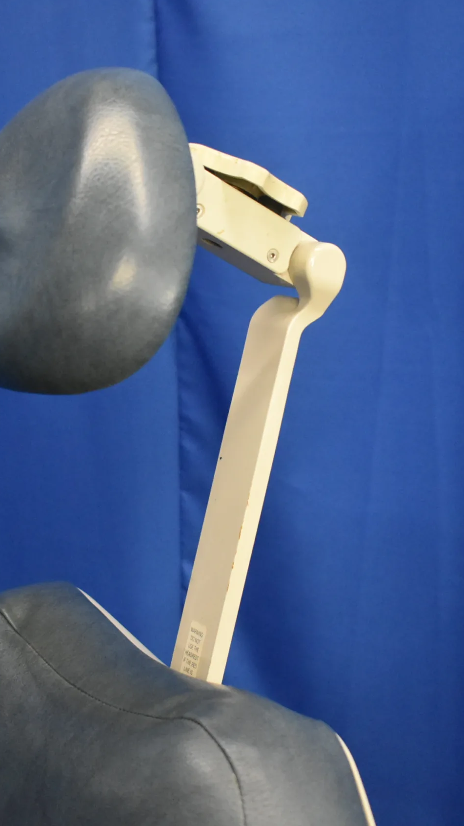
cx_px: 188
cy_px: 415
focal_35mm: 74
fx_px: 1614
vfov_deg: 28.7
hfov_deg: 16.3
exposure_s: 1/125
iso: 3200
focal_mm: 31
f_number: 4.2
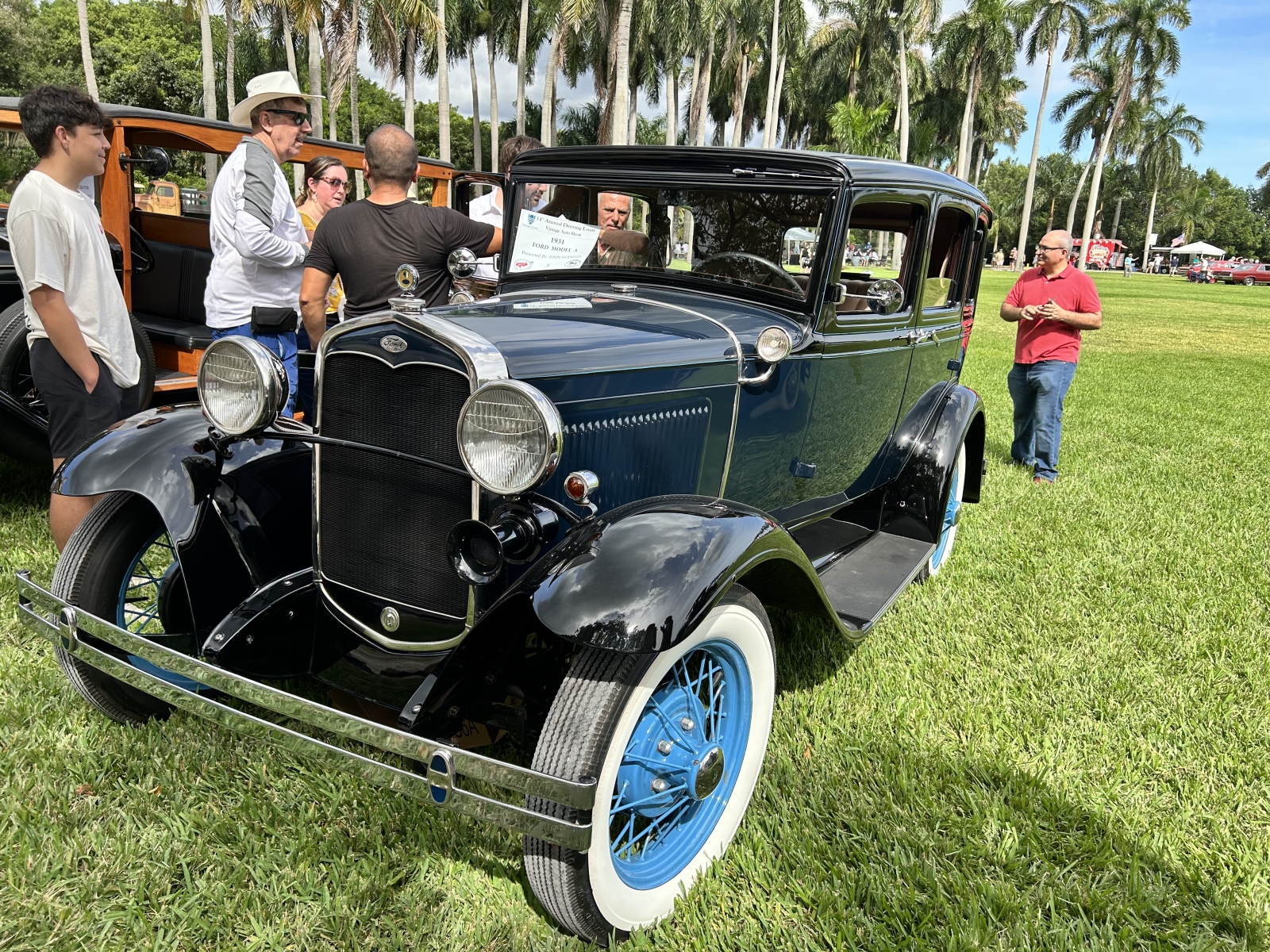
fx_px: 954
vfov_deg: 53.1
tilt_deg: -13.6
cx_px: 635
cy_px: 476
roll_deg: -1.3
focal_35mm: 26
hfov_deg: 67.3
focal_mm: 5.7
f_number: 1.5
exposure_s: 1/1575
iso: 50
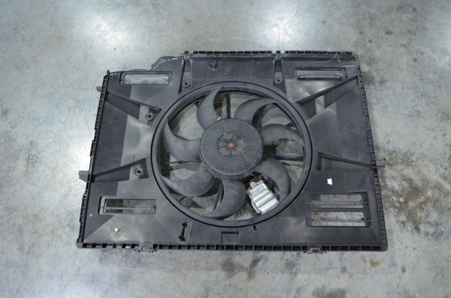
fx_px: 338
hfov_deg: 67.5
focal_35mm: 27
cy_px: 149
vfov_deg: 47.7
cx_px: 226
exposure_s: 1/60
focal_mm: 18
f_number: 4
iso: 800
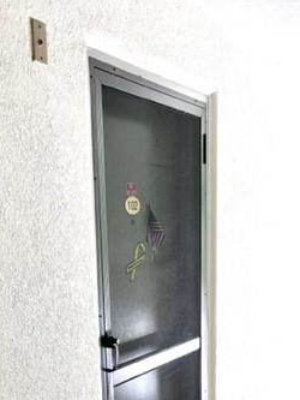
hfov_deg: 29.1
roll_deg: +2.1
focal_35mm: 50
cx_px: 127
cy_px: 345
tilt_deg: -10.9
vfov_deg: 36.3
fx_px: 577
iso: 32
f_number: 1.6
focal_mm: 5.1
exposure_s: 1/120
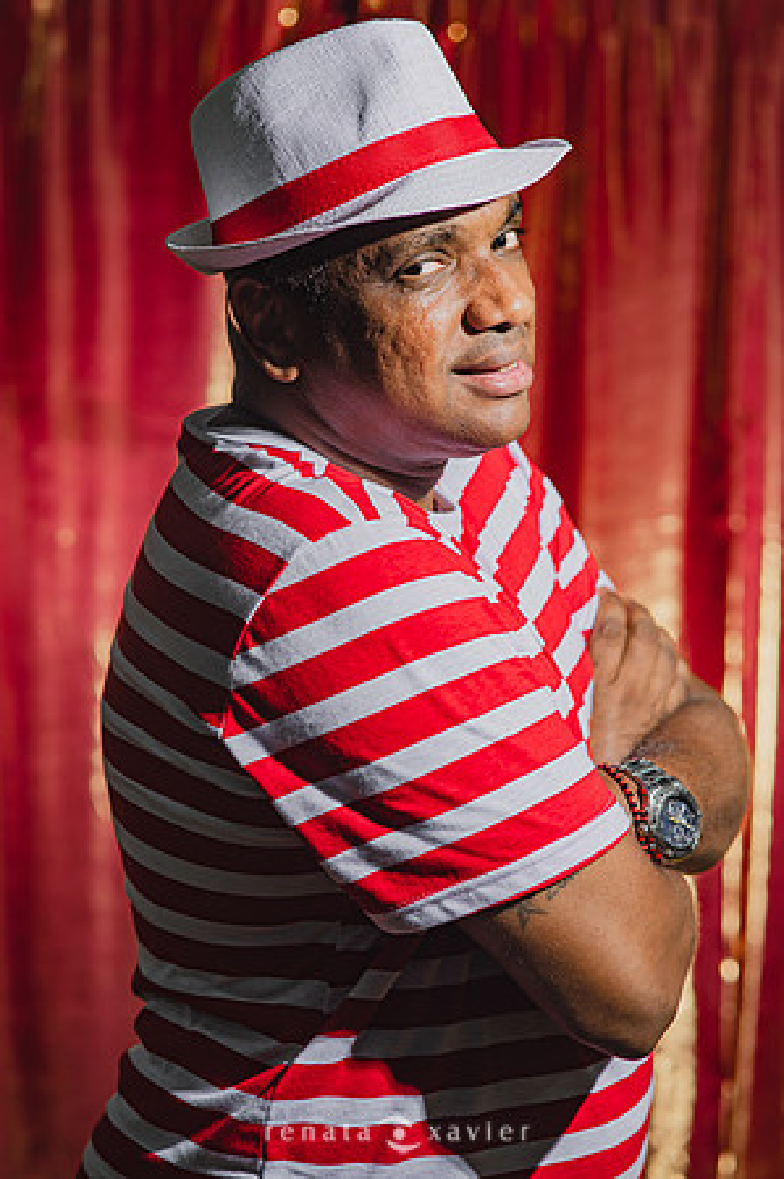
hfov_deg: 16.0
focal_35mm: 85
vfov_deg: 23.9
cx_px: 392
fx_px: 2783
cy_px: 590
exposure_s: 1/200
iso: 125
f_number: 3.2
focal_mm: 85
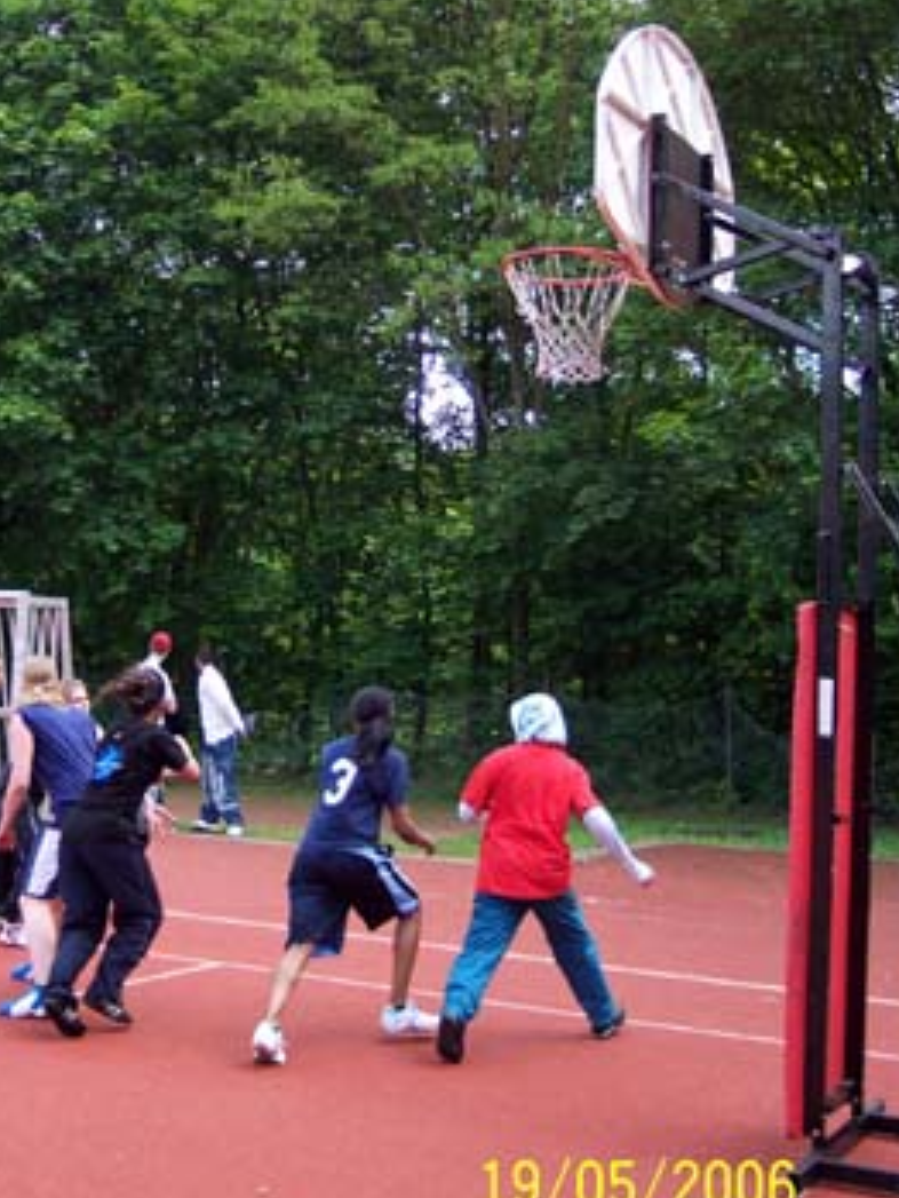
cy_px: 518
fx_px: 1696
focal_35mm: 49
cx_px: 340
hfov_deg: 29.6
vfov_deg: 38.8
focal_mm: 8
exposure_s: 1/350
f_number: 2.8
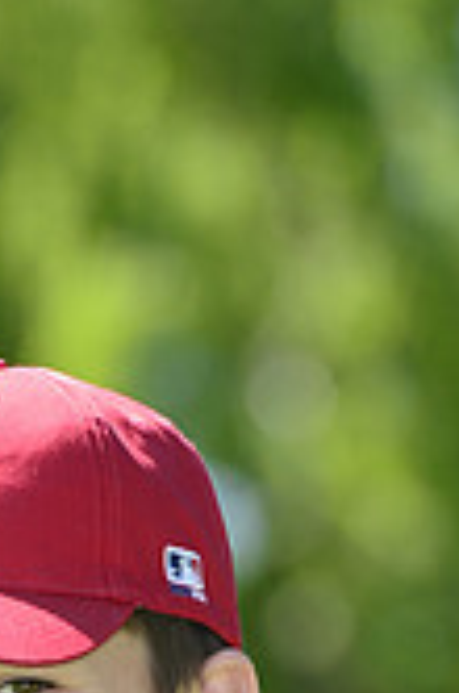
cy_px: 1040
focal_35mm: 699
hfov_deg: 2.0
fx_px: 13423
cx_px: -27
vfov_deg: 2.9
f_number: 5.6
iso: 200
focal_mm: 200
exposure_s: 1/400
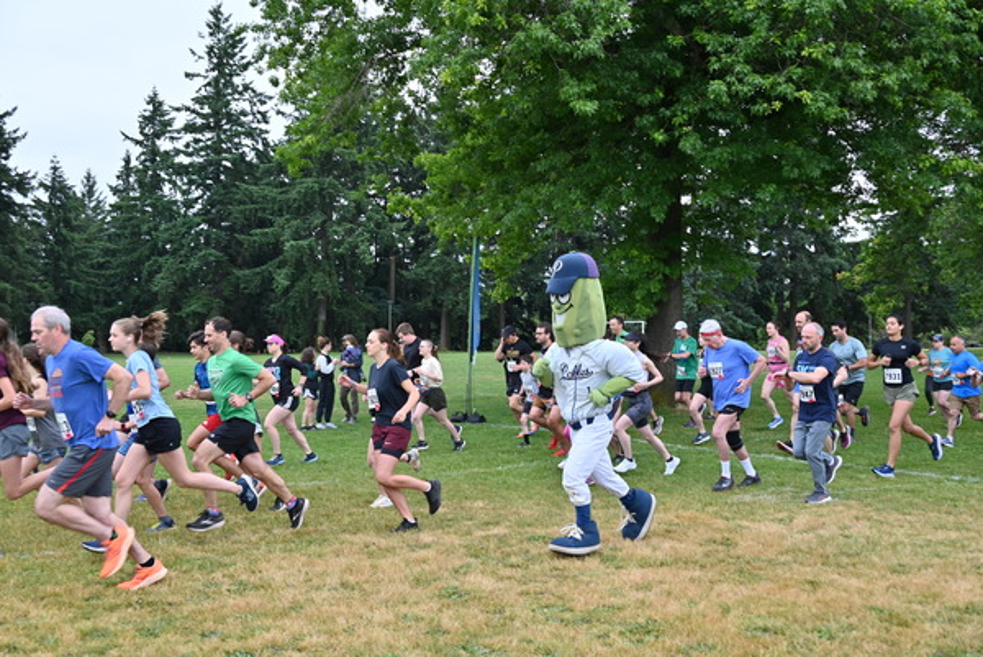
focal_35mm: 39
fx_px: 1066
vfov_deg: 34.3
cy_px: 328
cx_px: 492
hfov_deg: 49.5
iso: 200
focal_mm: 39
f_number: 5
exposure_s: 1/250
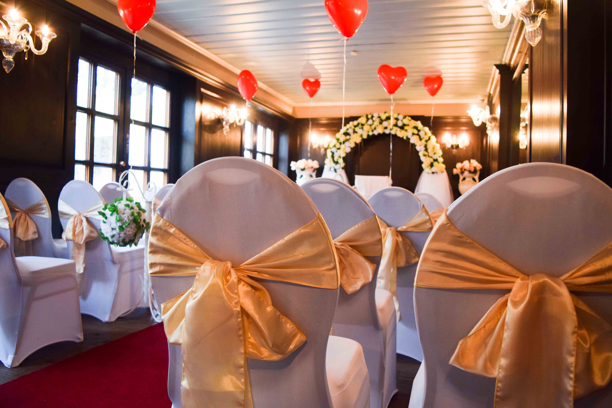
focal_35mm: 30
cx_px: 306
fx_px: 510
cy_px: 204
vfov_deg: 43.6
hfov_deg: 61.9
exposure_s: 1/60
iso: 640
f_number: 4
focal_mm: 20
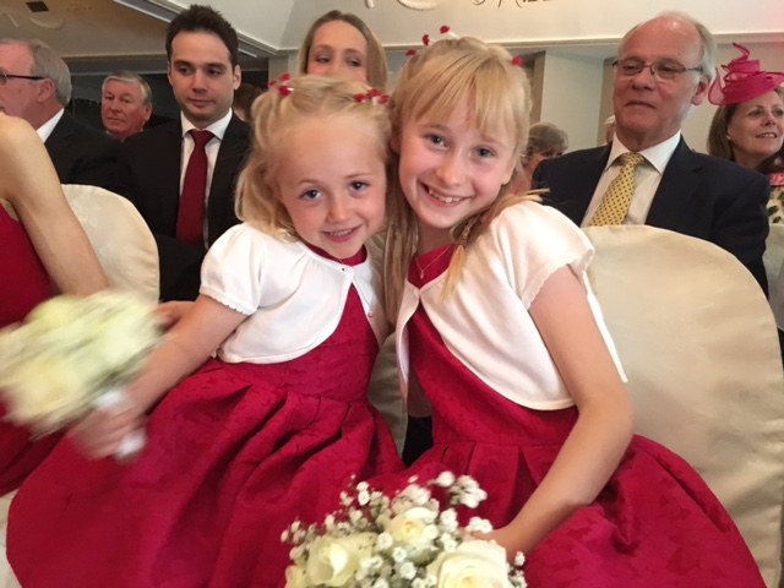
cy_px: 294
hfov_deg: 61.7
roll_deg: -2.0
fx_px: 657
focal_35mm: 29
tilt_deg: -6.2
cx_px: 392
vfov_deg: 48.2
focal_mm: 4.15
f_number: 2.2
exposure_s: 1/17
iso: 320
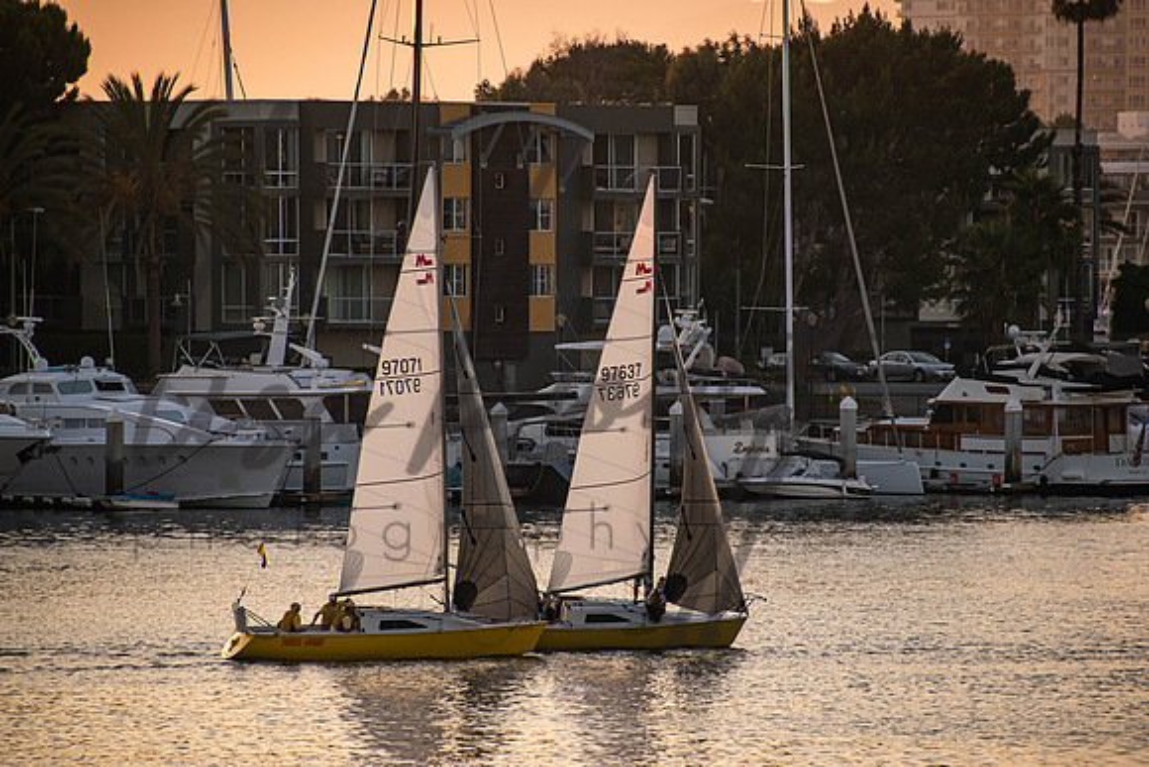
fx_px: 10056
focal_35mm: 315
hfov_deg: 6.5
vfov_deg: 4.4
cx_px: 574
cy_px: 384
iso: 800
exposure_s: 1/125
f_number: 6.3
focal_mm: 210
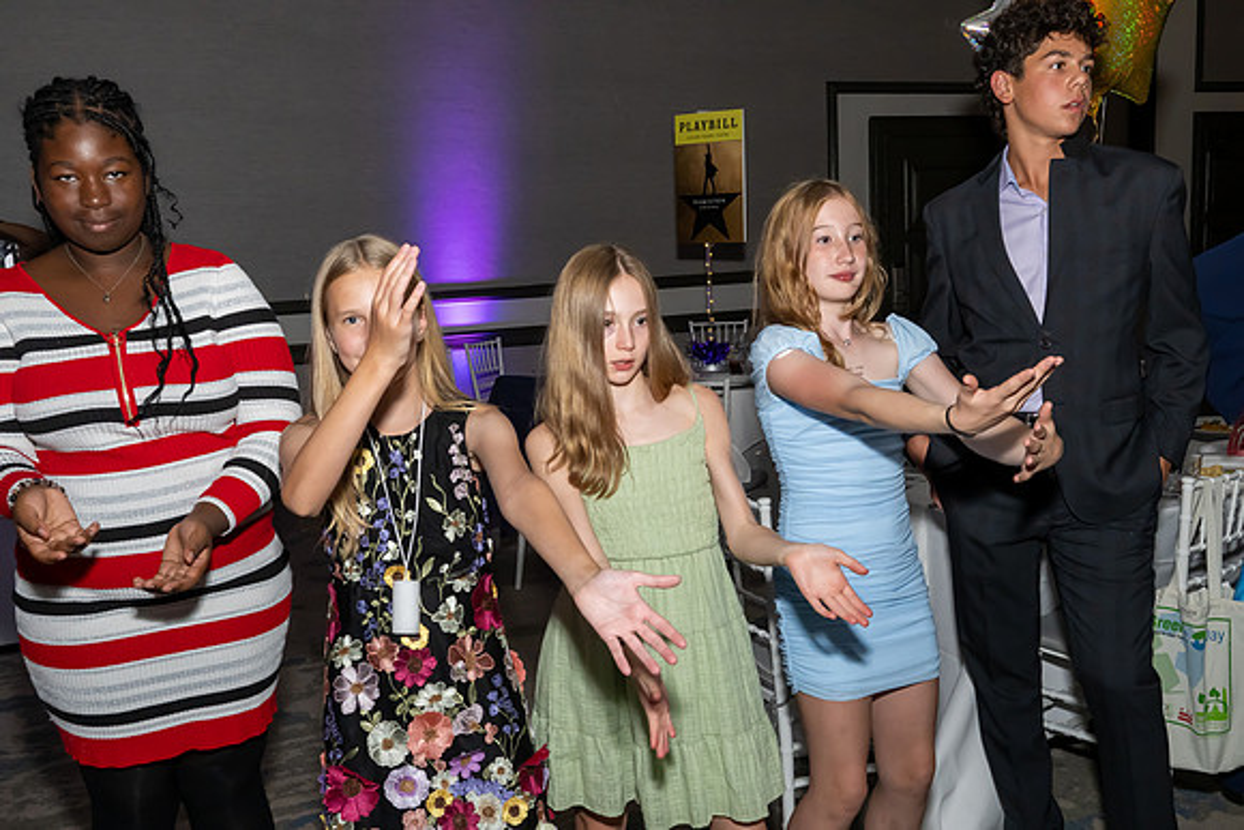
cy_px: 435
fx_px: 1197
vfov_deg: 38.2
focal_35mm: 35
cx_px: 653
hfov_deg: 54.9
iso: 1000
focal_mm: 22
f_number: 7.1
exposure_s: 1/250
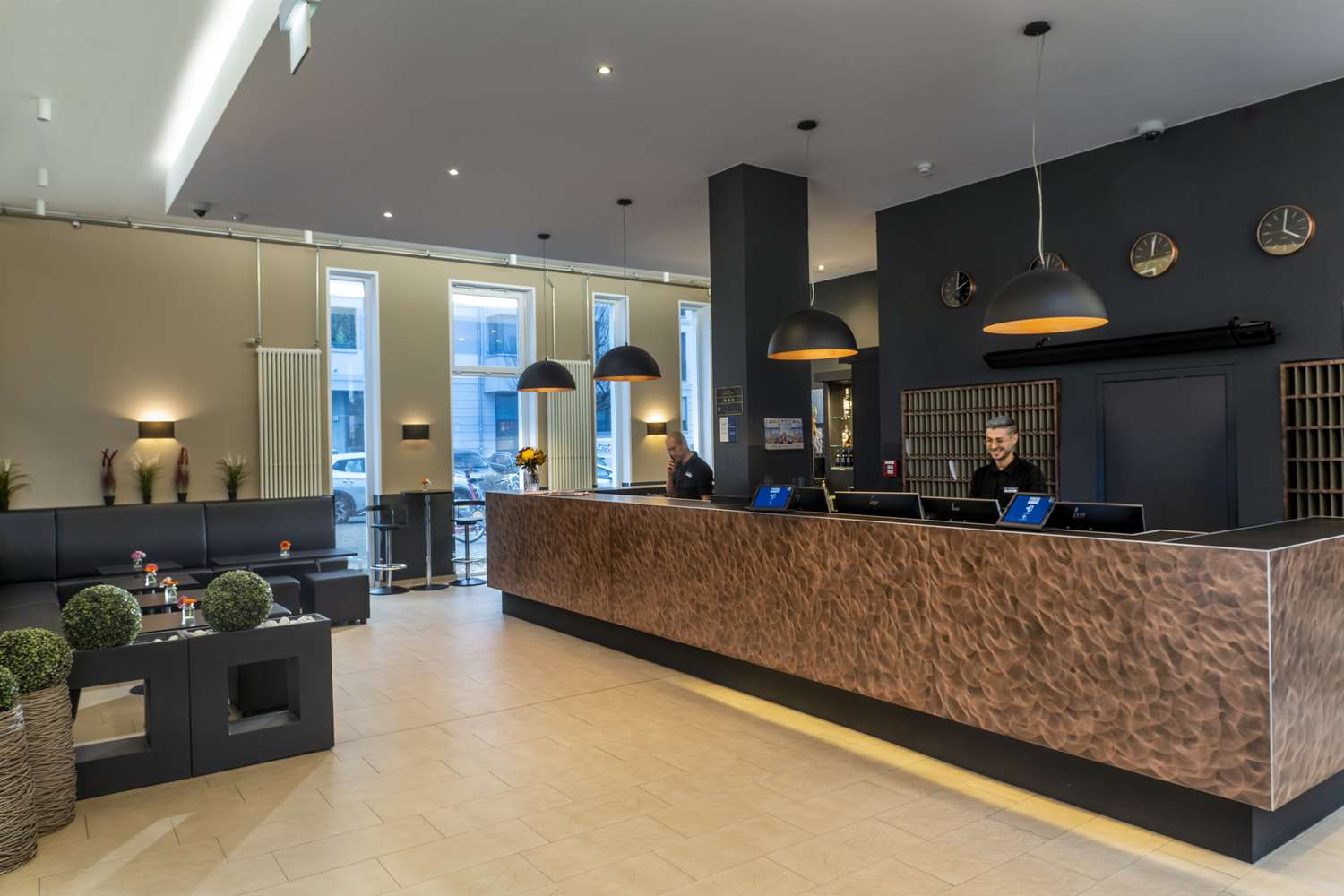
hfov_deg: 73.7
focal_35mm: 24
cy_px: 448
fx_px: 896
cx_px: 672
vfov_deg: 53.1
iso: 500
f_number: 10
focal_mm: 24
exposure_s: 1/4
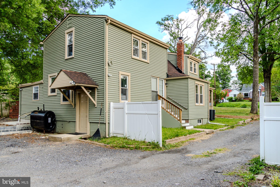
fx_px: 210
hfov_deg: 67.4
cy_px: 94
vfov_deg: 47.9
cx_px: 140
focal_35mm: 27
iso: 100
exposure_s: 1/125
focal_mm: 18
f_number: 4.5
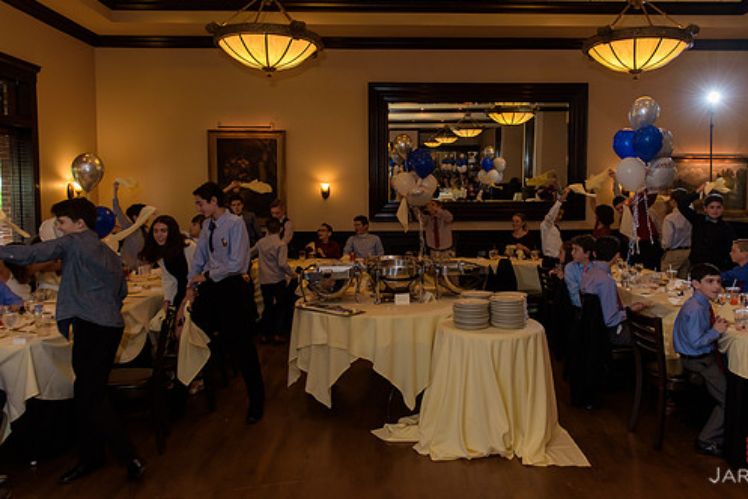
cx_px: 417
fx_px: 582
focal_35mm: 28
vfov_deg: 46.4
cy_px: 225
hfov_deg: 65.2
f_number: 3.2
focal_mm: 24
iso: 1250
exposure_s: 1/125
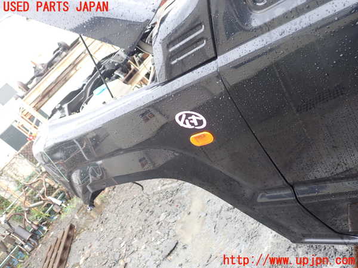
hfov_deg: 60.0
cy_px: 134
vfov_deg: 46.8
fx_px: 310
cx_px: 179
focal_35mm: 30
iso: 100
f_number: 2.3
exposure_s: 1/100
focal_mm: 5.4
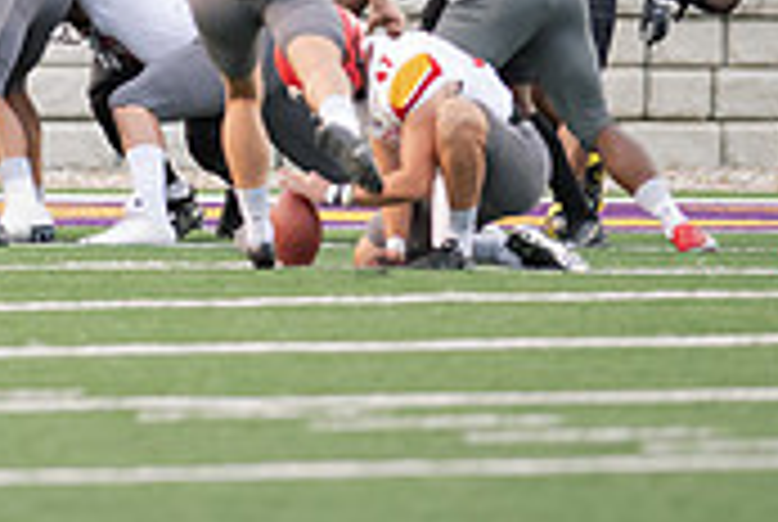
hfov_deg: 2.0
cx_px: -90
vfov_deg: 1.4
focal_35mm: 1005
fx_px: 21756
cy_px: -223
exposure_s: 1/640
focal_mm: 300
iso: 1250
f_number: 2.8
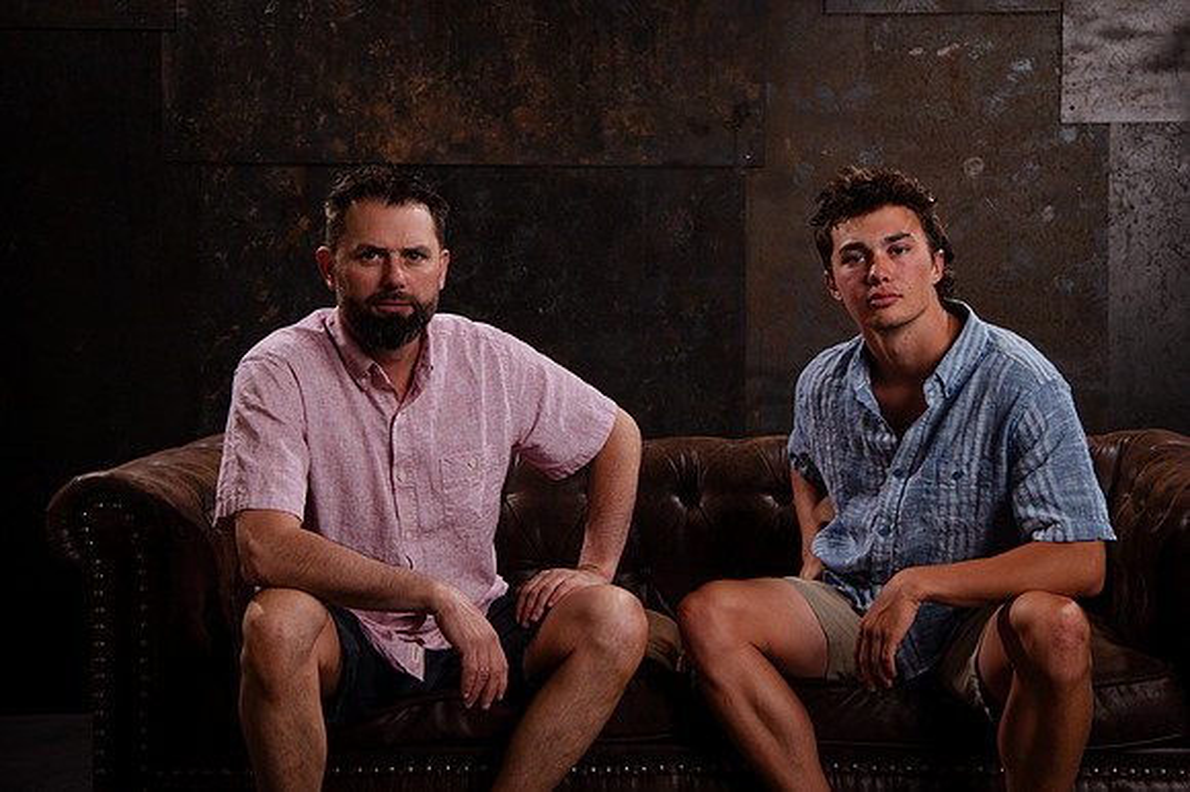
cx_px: 654
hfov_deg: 36.3
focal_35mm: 55
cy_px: 357
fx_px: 1816
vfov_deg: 24.6
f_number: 8
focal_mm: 50
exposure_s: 1/160
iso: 1000
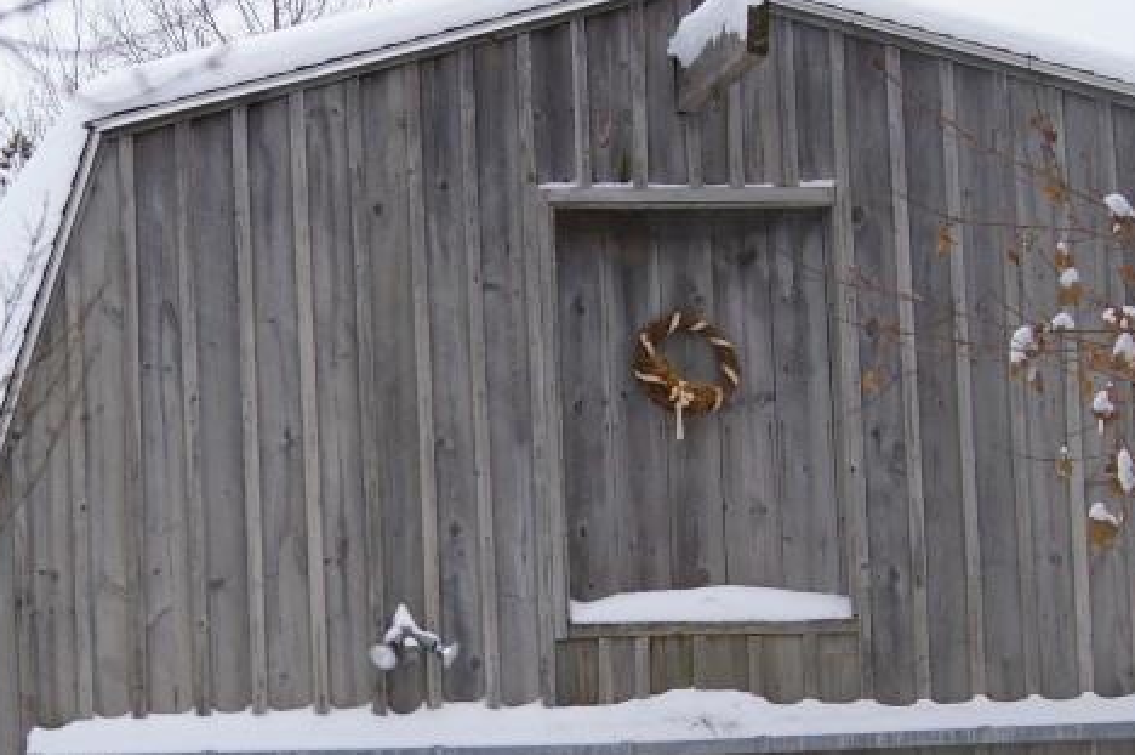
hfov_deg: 12.5
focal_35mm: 164
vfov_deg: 8.3
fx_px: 5165
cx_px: 318
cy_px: 625
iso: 200
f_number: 5.6
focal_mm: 50
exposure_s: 1/180
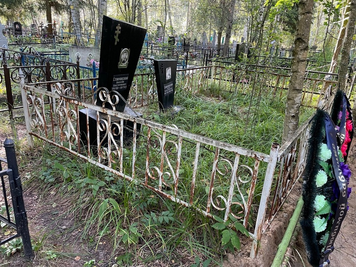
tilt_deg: -20.2
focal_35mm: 26
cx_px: 178
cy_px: 134
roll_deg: -4.6
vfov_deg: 53.1
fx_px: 267
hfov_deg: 67.3
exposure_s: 1/99
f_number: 1.6
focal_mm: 4.2
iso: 125
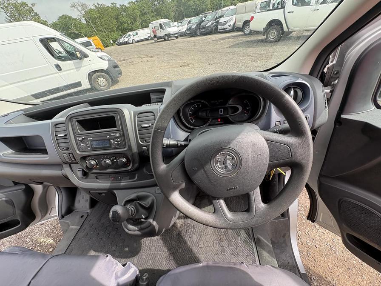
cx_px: 190
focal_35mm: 14
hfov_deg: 102.1
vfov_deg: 85.7
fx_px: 154
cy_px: 143
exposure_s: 1/148
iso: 50
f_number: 2.2
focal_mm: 2.22
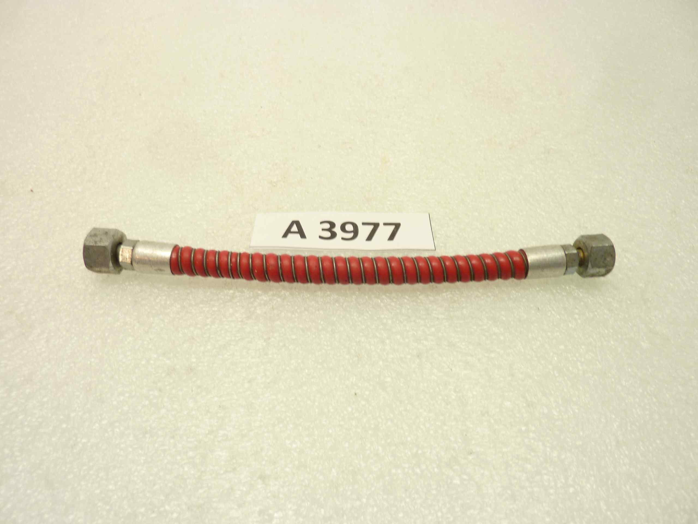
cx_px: 349
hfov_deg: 69.4
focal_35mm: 25
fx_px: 504
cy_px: 262
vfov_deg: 54.9
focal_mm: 4.1
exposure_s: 1/15
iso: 80
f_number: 3.3
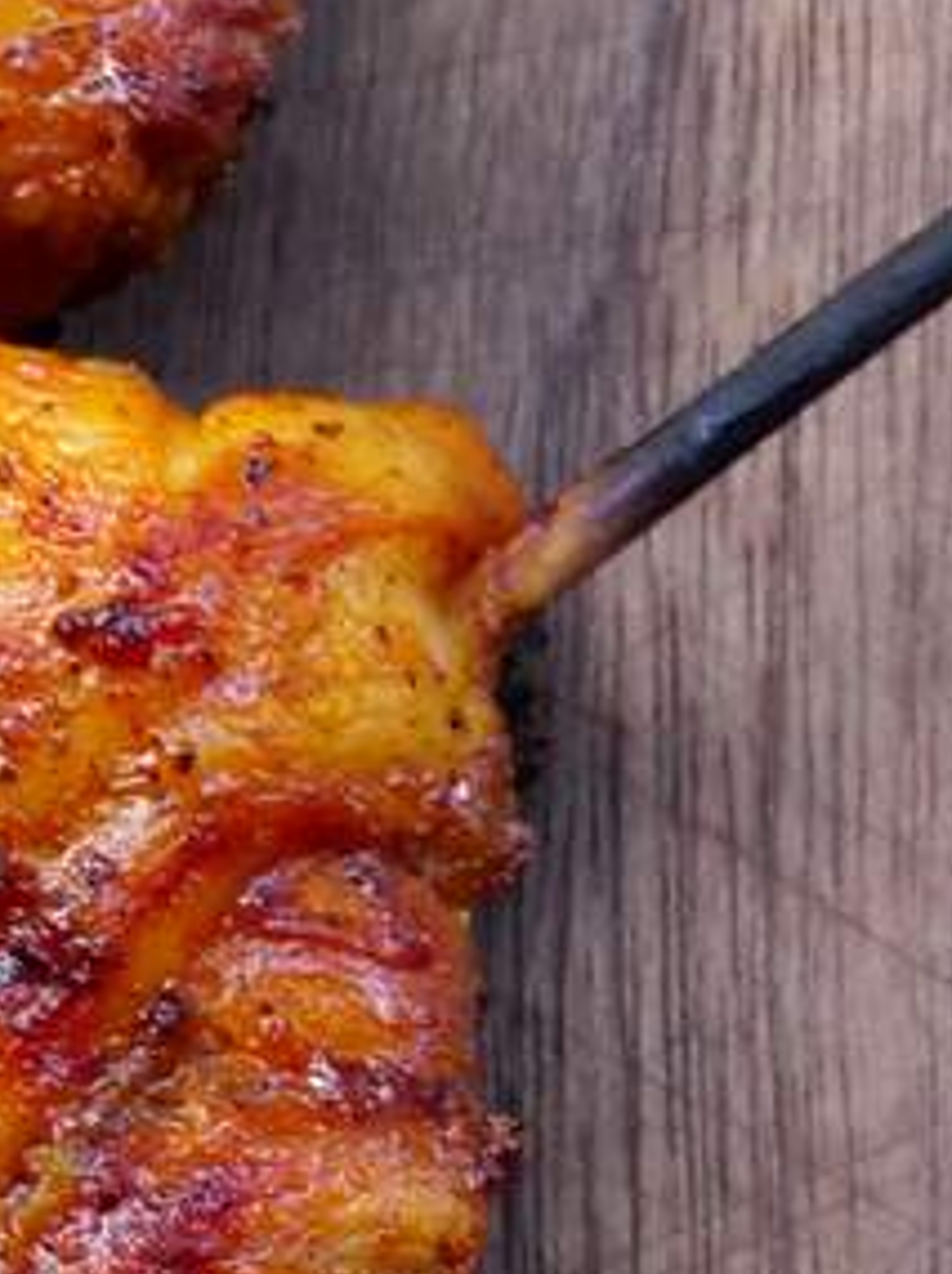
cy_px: 2664
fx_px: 11981
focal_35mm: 326
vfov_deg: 5.9
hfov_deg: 4.5
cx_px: -764
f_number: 9
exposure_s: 1/60
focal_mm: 29
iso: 1250
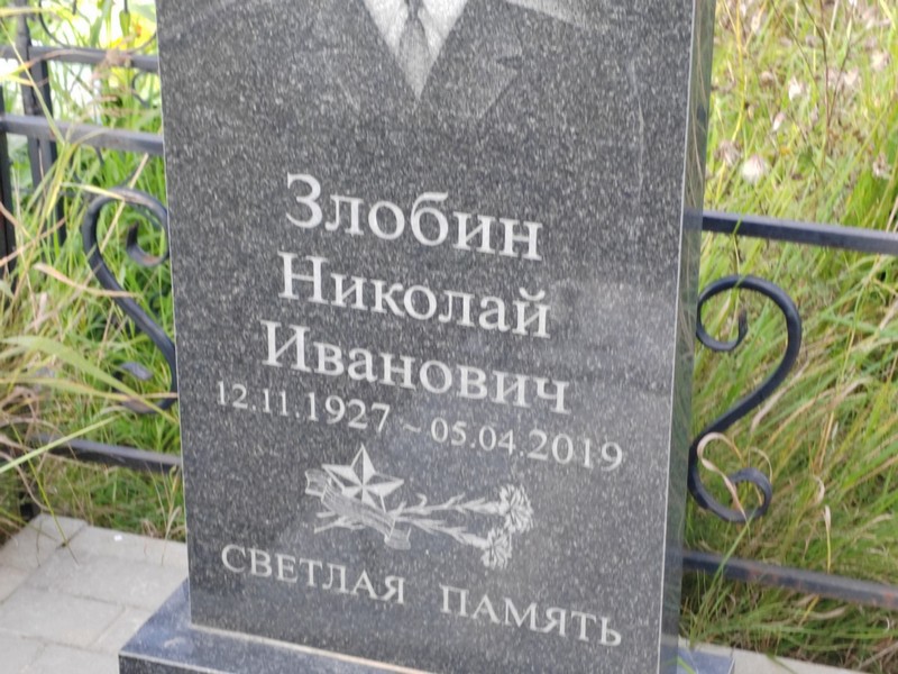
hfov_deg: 24.4
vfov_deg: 18.4
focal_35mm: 80
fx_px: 2075
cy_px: 337
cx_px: 449
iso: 100
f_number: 1.9
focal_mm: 5.52
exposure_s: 1/110
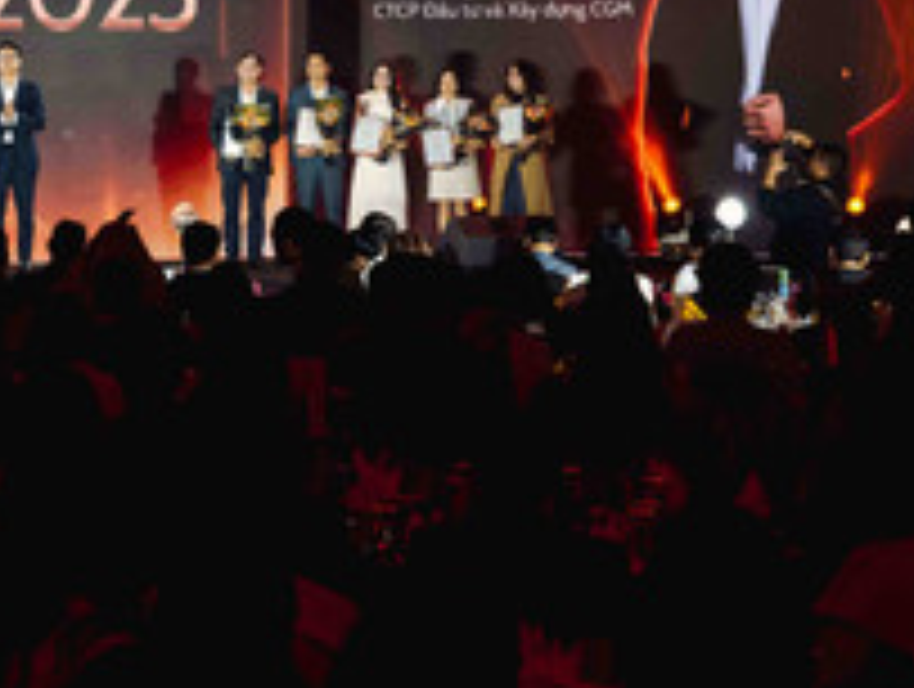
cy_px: 94
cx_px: -50
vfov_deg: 12.0
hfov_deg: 15.6
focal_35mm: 123
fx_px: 3253
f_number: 5
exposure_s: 1/100
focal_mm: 52
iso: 1600
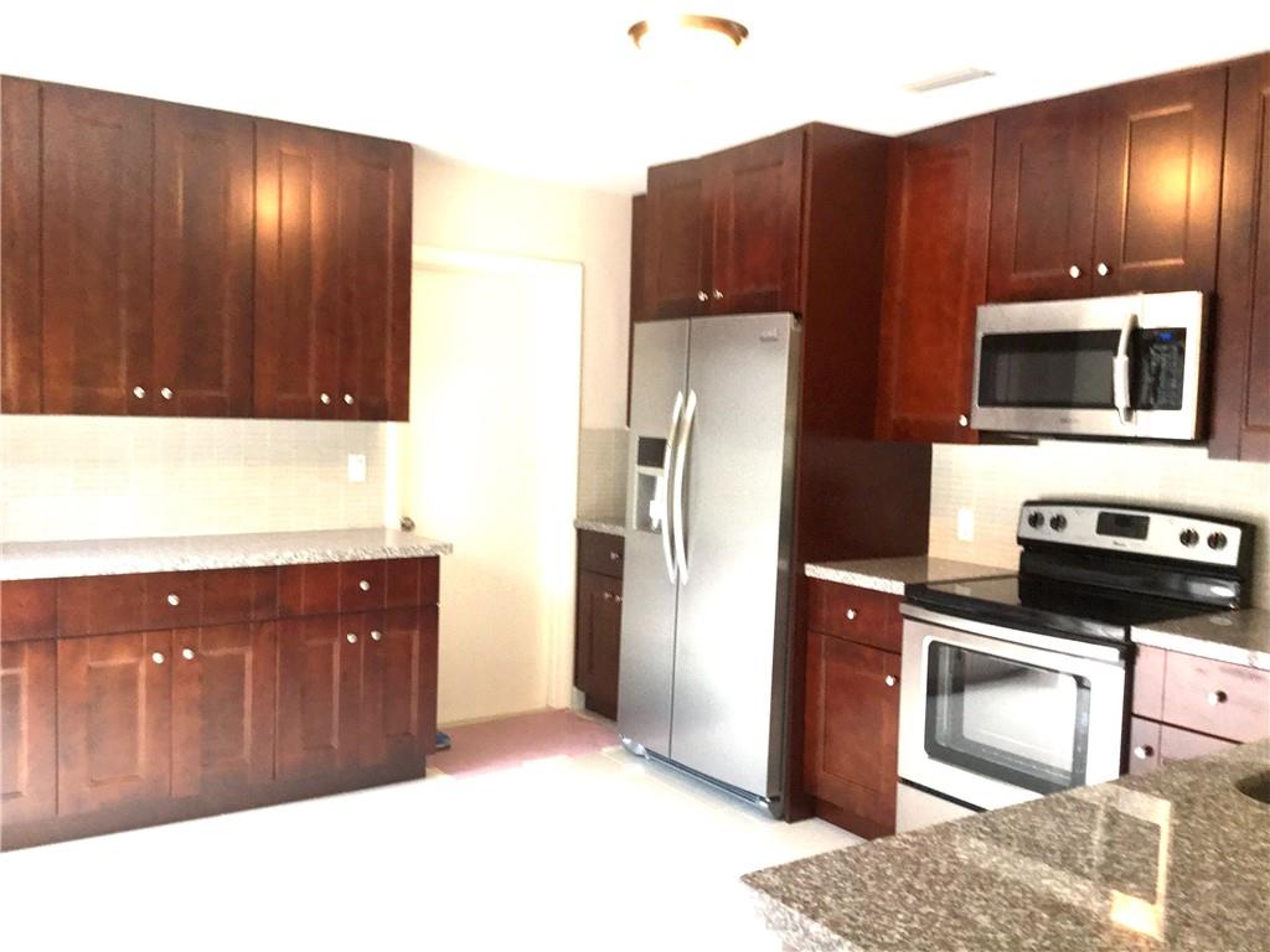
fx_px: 1137
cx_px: 635
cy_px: 476
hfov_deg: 58.4
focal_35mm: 31
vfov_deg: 45.4
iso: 64
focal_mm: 3.3
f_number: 2.4
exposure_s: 1/30
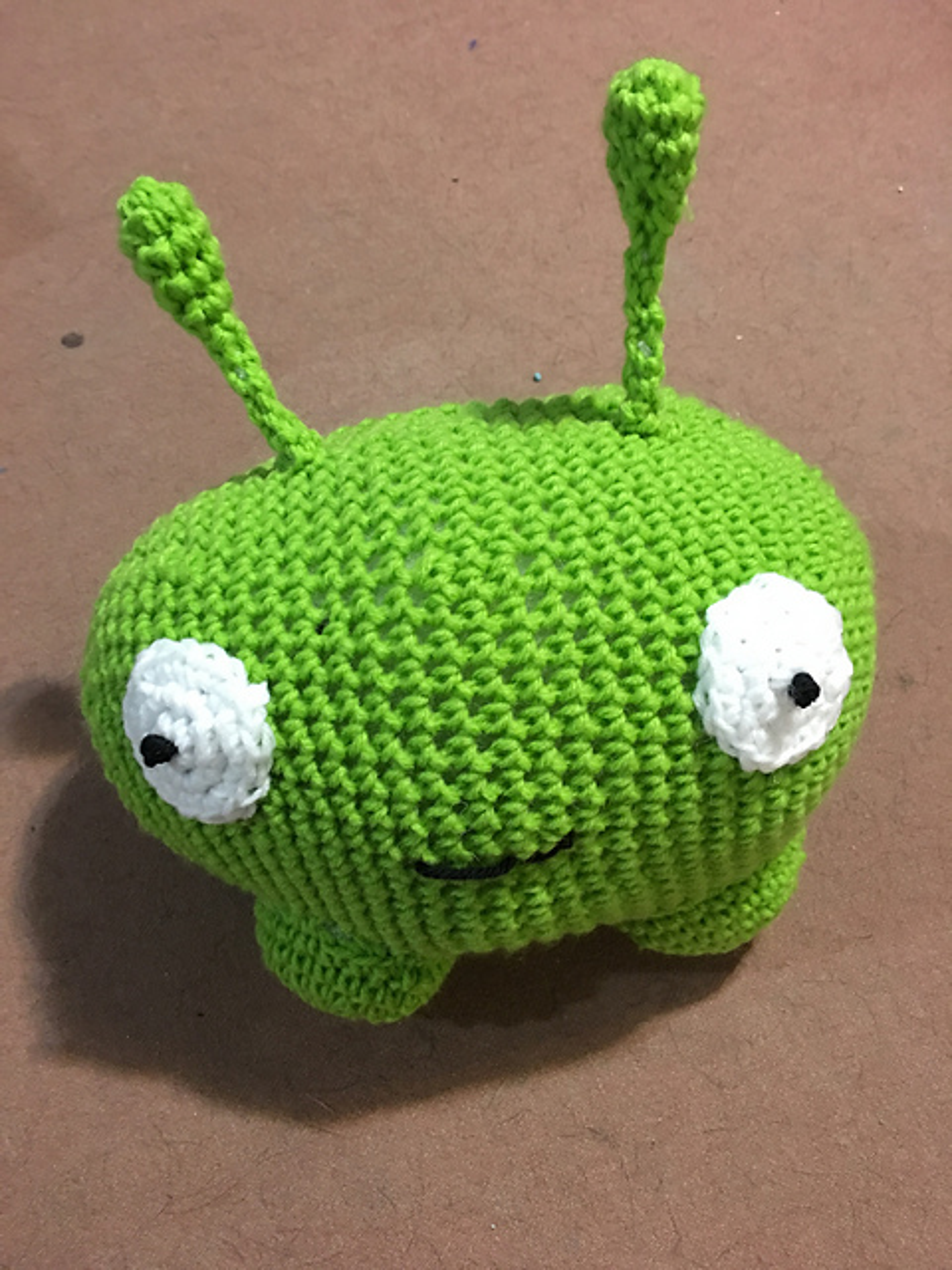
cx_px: 476
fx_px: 1063
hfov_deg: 48.2
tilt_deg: -59.4
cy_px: 635
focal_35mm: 29
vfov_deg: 61.7
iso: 64
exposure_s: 1/4
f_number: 2.2
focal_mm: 4.15
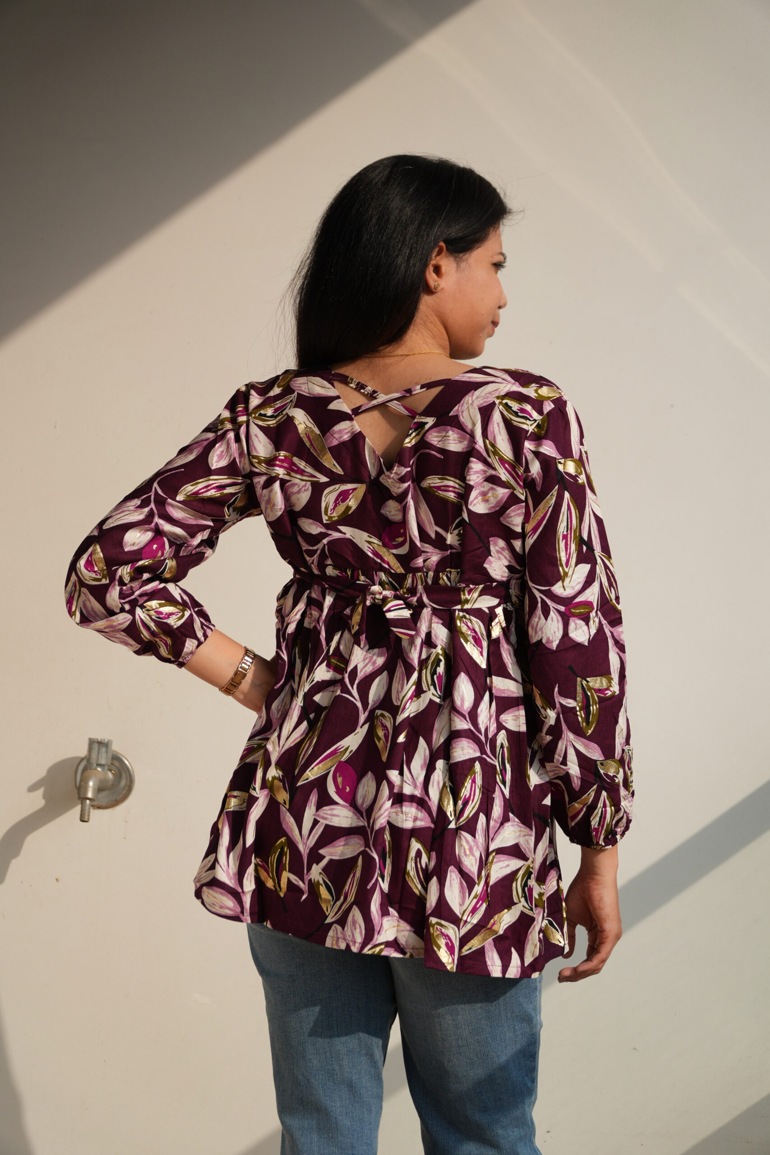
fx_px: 3176
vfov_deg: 20.6
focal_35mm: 99
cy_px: 578
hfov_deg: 13.8
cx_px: 385
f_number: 4
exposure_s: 1/1000
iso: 100
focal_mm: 66
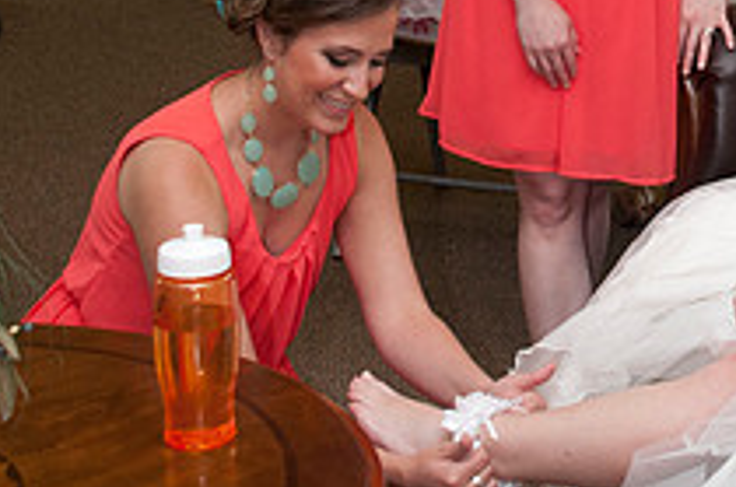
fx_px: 2366
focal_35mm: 116
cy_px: -54
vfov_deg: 11.6
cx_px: 697
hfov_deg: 17.4
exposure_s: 1/60
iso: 400
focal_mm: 28
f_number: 5.6
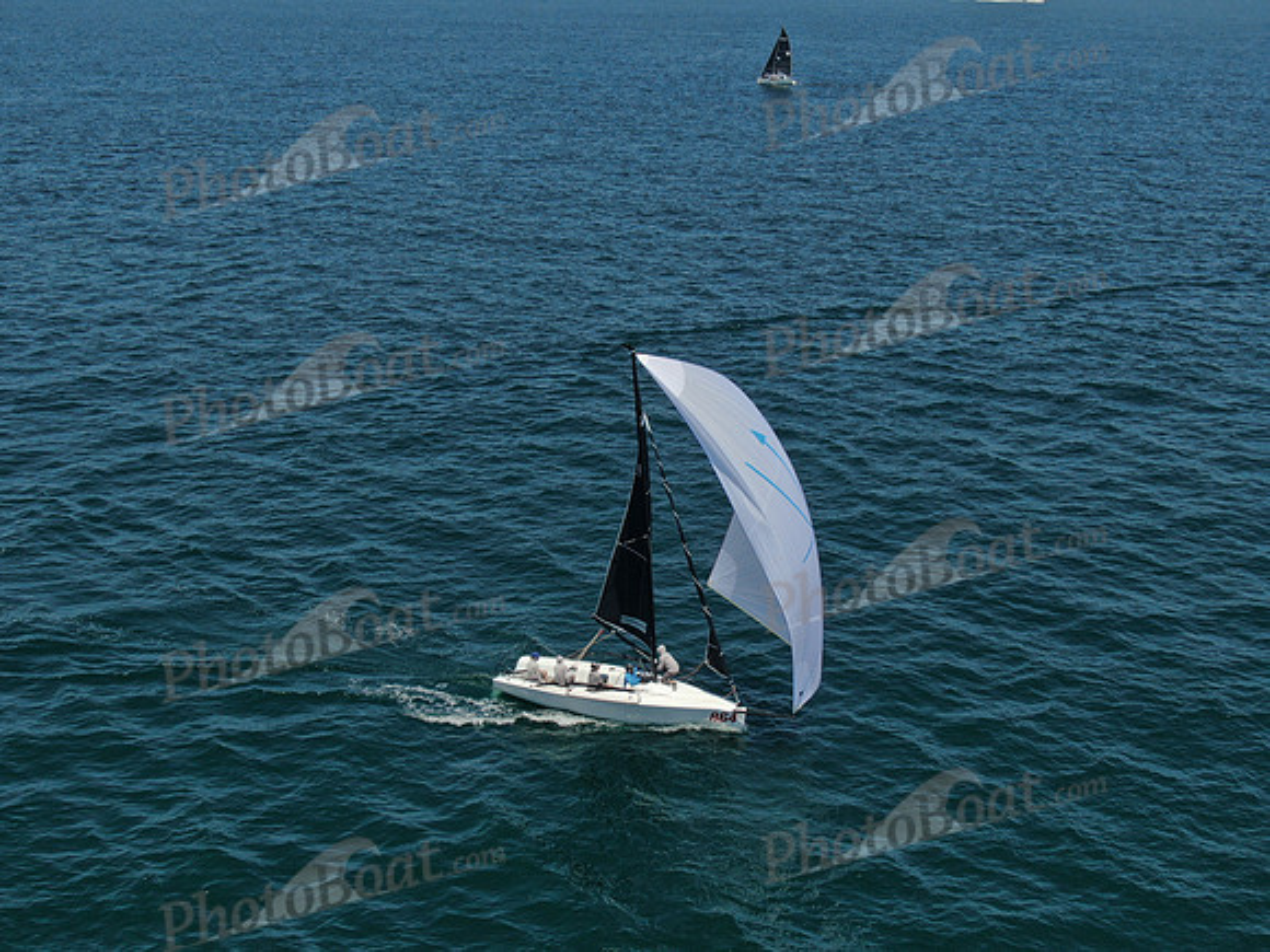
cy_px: 476
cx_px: 635
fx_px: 1761
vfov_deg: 30.3
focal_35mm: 48
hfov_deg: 39.7
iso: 100
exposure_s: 1/1250
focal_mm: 8.6
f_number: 3.8
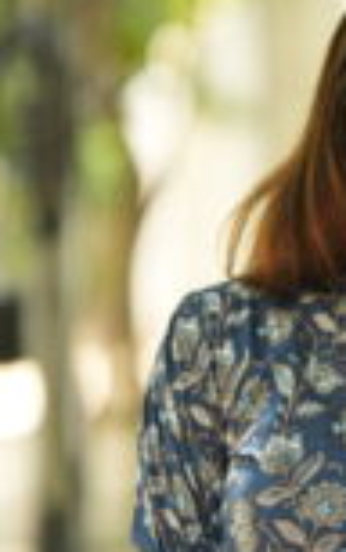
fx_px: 3836
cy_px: 599
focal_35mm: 255
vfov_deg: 8.2
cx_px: 483
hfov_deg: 5.1
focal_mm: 85
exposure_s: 1/800
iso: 400
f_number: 1.4
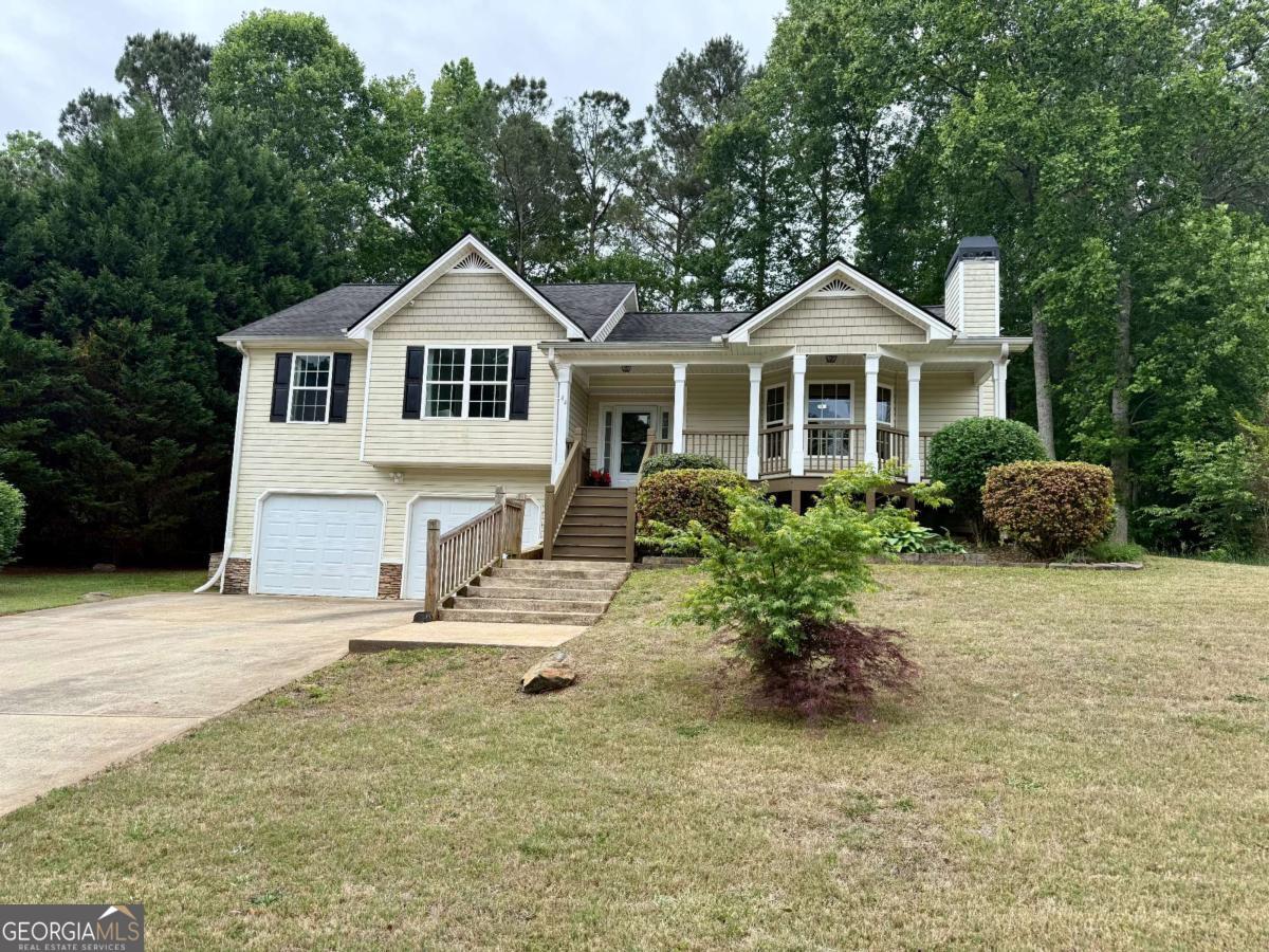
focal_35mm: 24
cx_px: 634
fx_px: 880
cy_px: 476
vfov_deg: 56.8
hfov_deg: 71.6
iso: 80
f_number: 1.78
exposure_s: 1/2053
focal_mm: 6.76
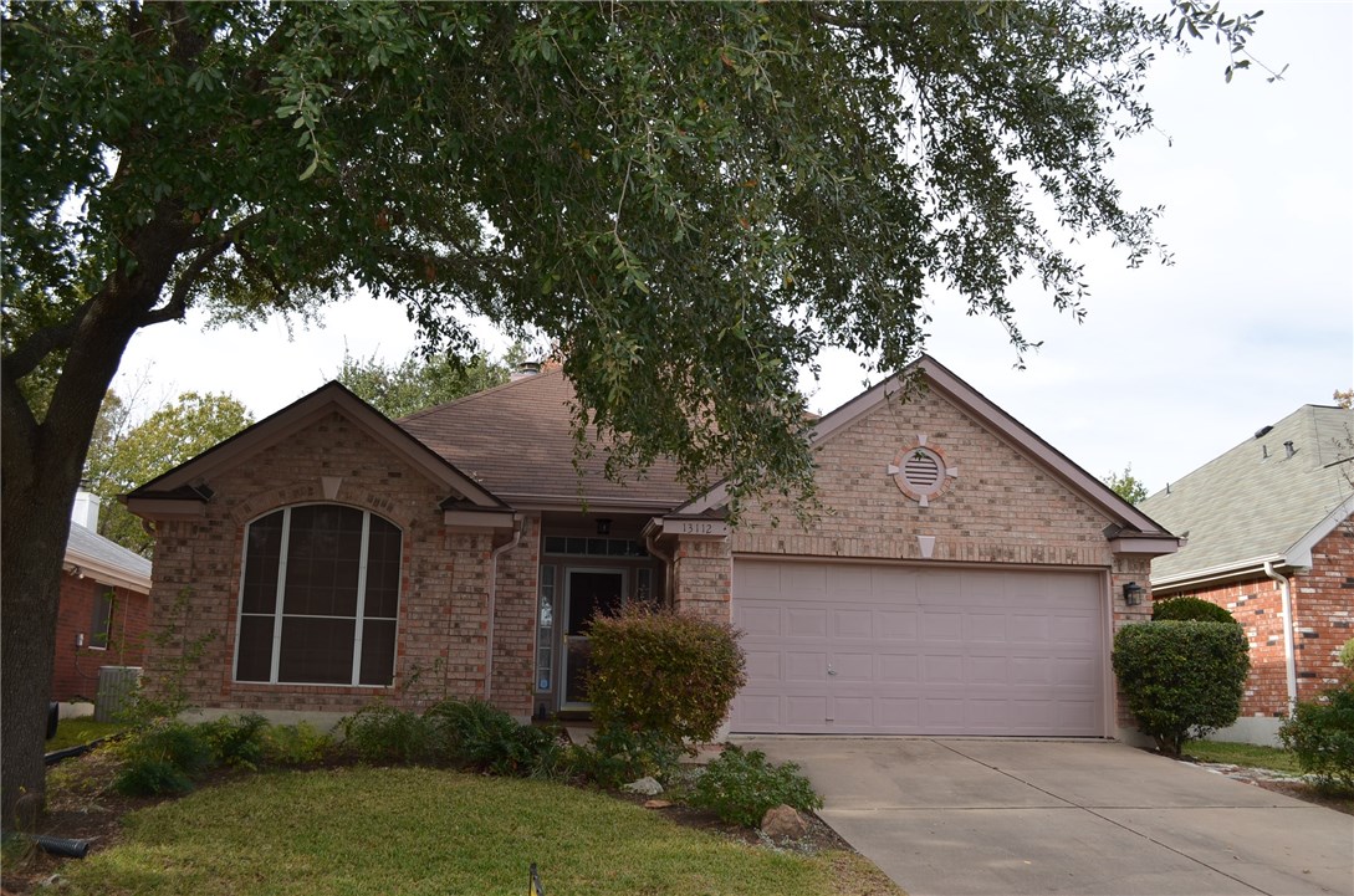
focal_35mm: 33
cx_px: 677
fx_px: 1238
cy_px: 448
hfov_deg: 57.3
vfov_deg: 39.8
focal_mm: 22
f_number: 6.3
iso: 100
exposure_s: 1/200
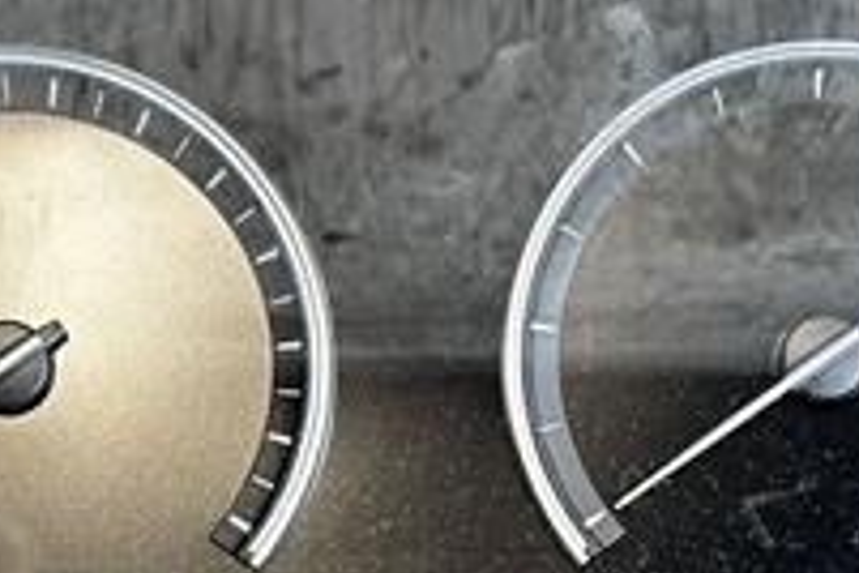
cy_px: 304
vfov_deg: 8.6
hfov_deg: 12.9
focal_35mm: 159
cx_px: 444
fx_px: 3794
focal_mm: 6.86
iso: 200
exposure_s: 1/33
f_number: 1.78
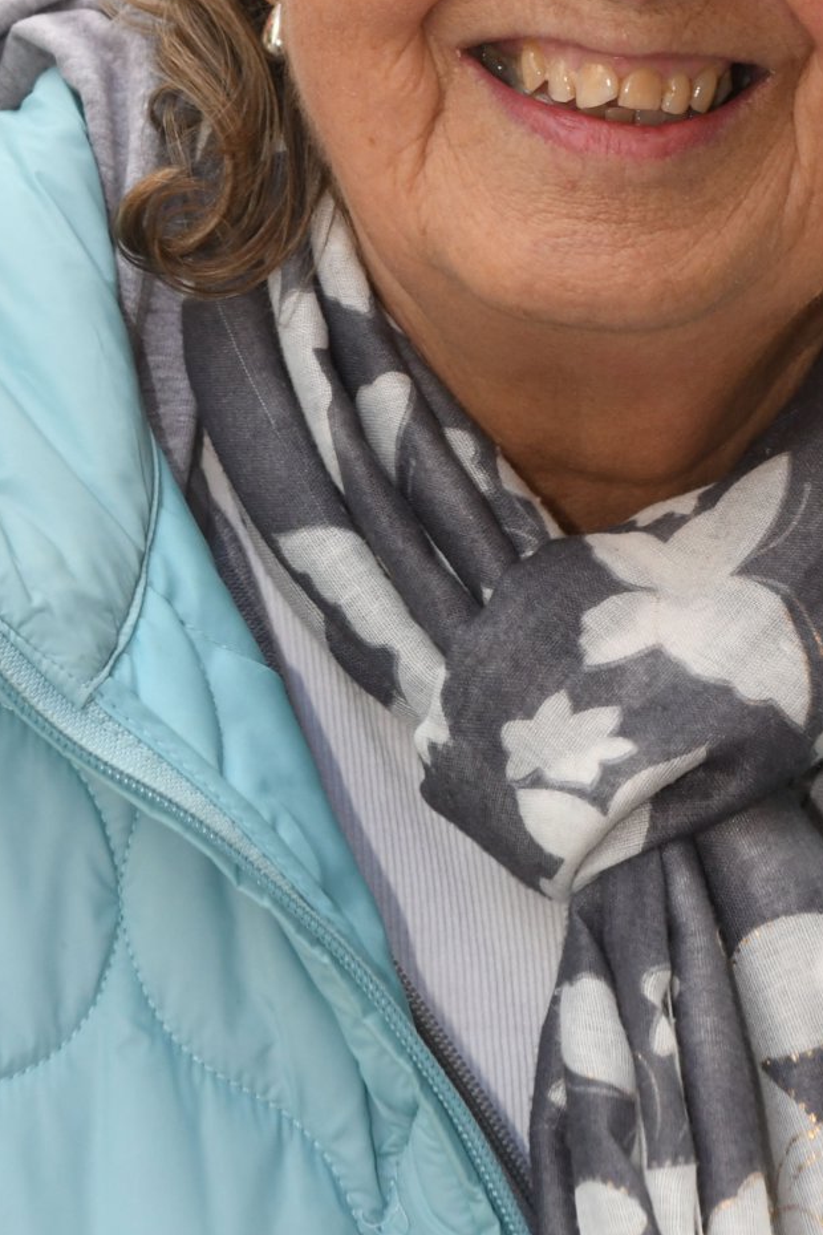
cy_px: 110
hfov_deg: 7.4
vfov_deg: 11.0
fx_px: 6343
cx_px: 579
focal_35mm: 185
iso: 800
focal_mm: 56
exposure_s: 1/250
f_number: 5
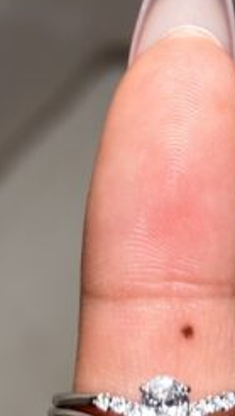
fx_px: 2031
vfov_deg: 11.6
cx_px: 140
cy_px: 66
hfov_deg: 6.6
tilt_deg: -68.2
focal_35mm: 184
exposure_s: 1/75
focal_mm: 5.96
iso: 50
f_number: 1.6
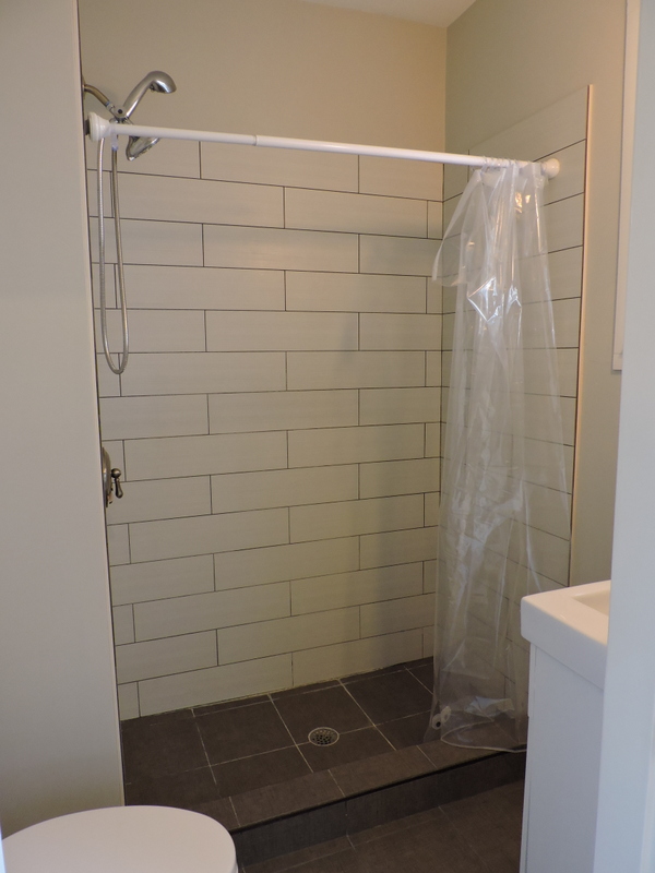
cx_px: 328
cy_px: 436
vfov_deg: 71.6
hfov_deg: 56.8
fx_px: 606
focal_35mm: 24
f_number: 3.3
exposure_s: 1/30
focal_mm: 4.3
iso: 400
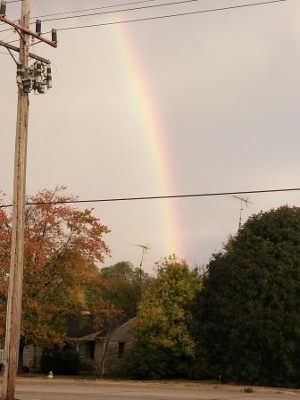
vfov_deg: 36.8
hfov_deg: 28.0
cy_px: 200
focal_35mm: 52
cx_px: 150
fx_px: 601
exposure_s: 1/30
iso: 40
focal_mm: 6
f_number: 2.4
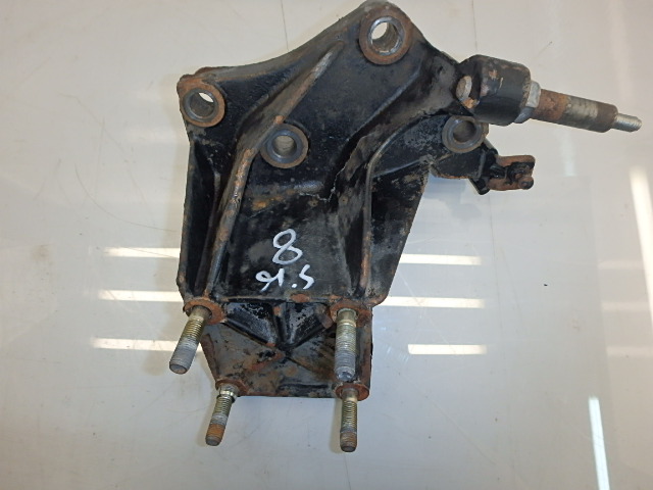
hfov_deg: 79.0
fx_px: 396
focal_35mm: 21
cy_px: 245
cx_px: 326
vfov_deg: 63.4
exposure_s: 1/60
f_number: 3.5
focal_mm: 3.7
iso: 125
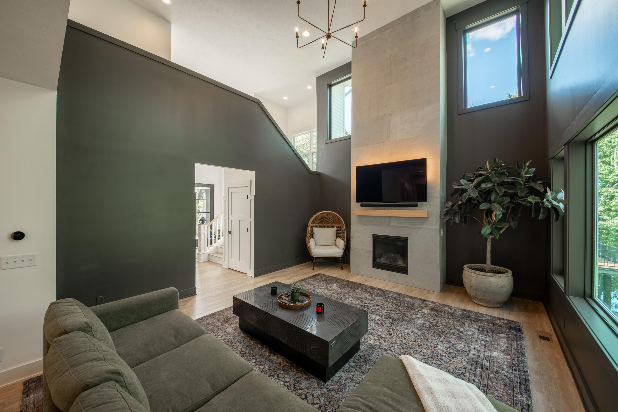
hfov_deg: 108.3
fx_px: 223
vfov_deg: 85.5
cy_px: 206
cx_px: 309
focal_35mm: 13
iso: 400
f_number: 9
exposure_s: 1/160
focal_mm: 13
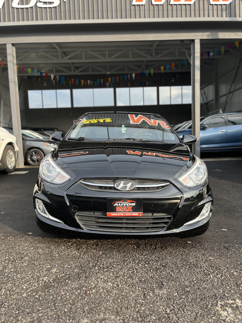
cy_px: 162
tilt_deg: -5.7
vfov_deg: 67.3
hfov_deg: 53.1
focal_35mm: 26
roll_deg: +1.7
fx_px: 242
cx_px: 121
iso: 50
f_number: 1.6
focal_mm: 5.1
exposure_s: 1/440
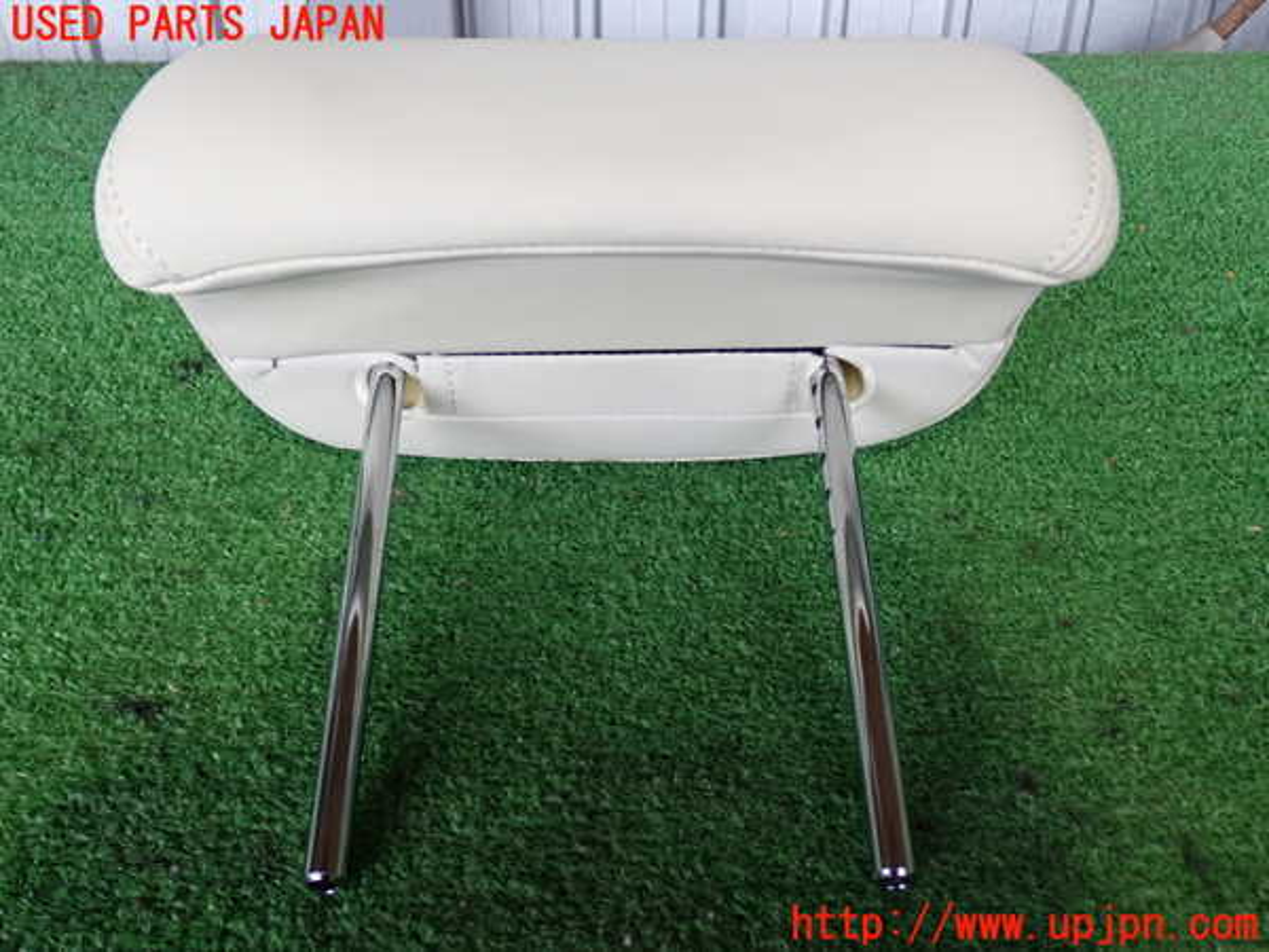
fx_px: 1393
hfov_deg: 49.0
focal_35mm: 38
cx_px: 634
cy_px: 476
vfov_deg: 37.7
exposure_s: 1/40
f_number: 2.7
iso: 250
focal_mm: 6.83
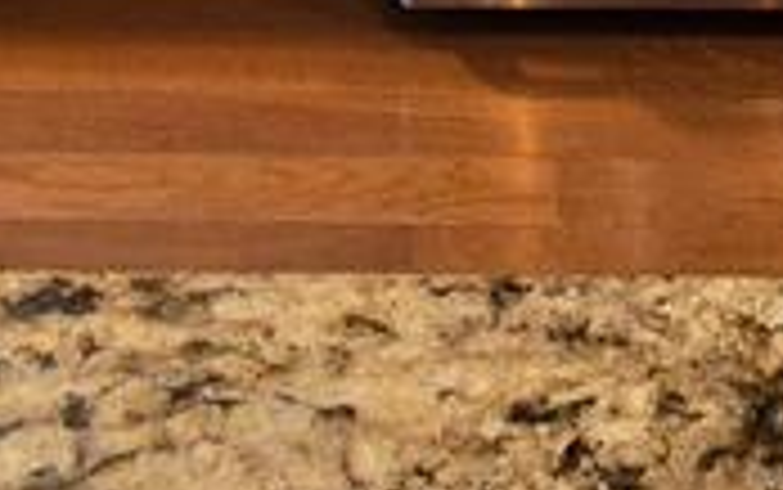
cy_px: -1209
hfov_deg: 25.5
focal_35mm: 81
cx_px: 418
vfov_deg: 9.5
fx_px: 1730
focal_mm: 2.2
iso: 200
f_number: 2.2
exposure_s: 1/60
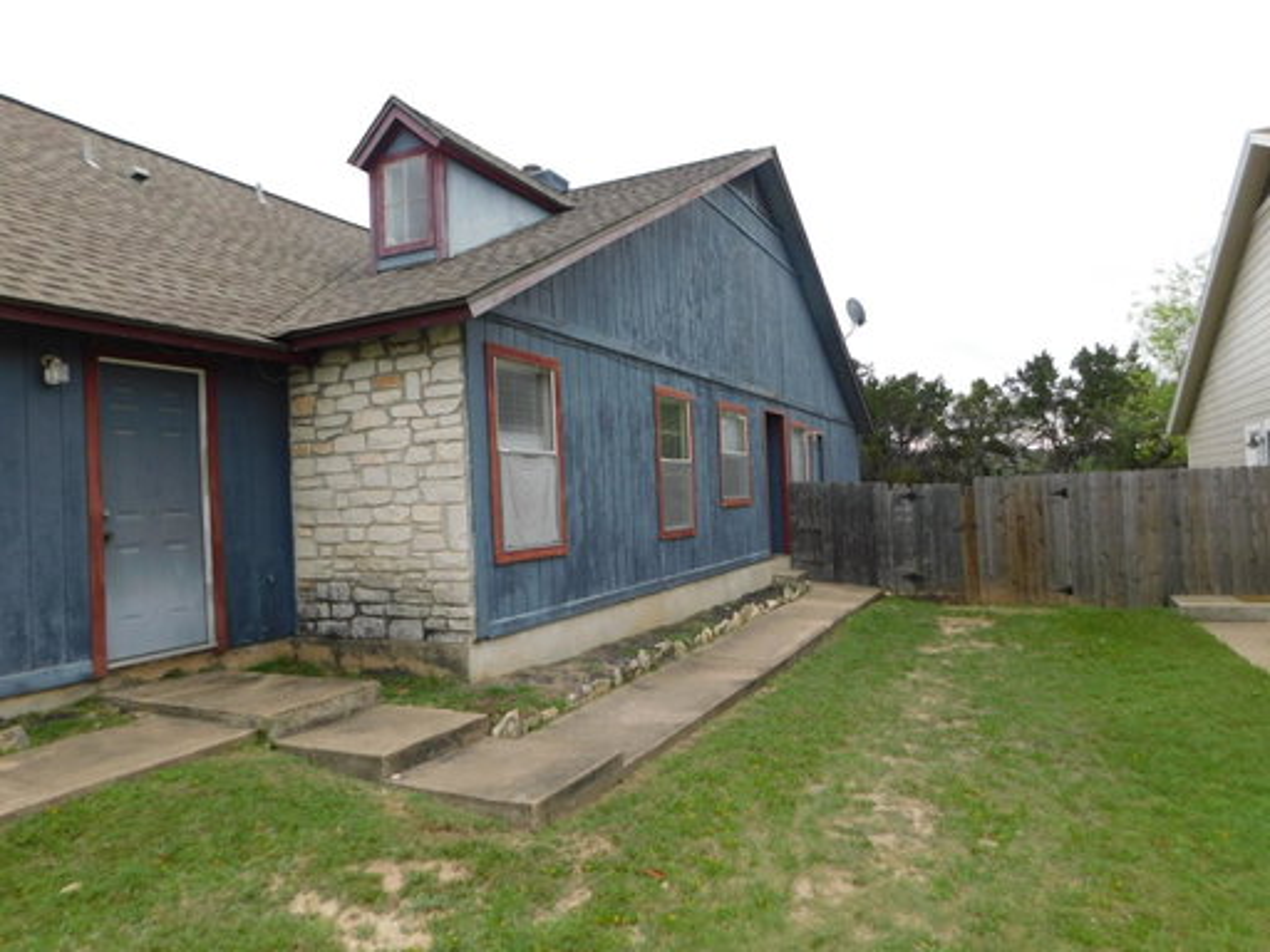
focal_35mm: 23
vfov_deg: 58.9
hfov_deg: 73.9
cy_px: 476
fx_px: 844
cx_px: 635
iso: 125
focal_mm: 4
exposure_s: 1/250
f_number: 3
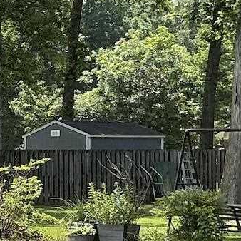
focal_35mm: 150
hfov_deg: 10.8
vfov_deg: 11.6
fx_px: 1182
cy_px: 173
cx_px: -202
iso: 25
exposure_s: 1/842
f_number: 1.8
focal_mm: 3
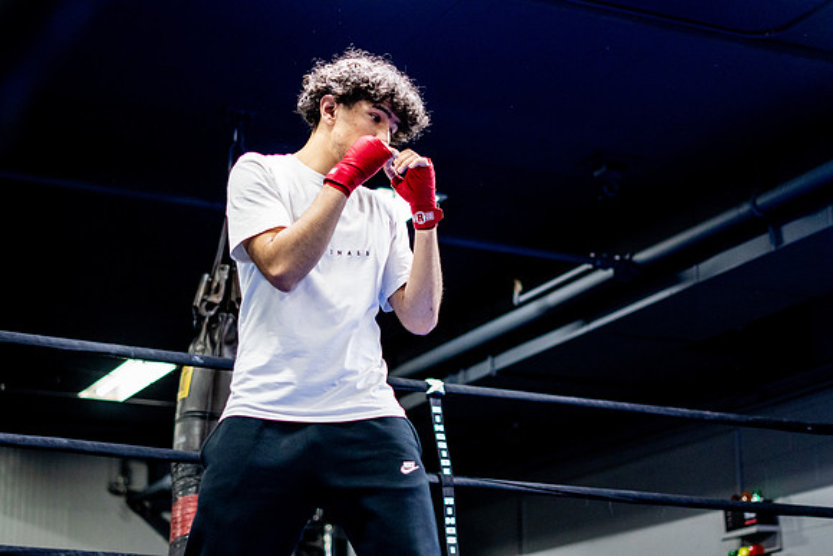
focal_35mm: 75
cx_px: 416
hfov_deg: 27.0
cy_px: 278
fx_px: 1736
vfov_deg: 18.2
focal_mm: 50
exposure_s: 1/500
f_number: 1.8
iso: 2000
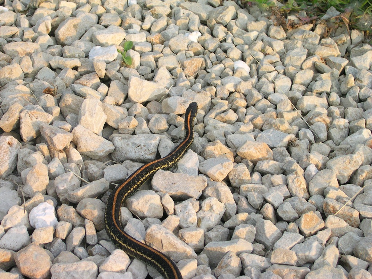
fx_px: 881
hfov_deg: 23.8
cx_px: 186
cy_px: 140
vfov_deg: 18.0
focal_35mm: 82
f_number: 4.1
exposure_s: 1/148
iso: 100
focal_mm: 12.5
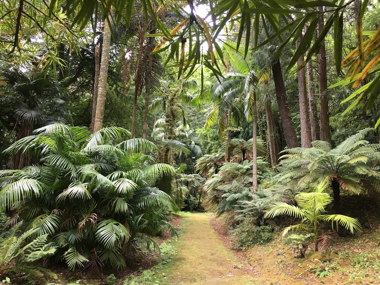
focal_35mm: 29
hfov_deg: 61.7
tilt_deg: +13.4
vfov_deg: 48.2
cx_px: 190
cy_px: 142
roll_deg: -2.2
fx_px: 318
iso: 25
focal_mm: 4.15
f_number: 2.2
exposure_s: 1/33
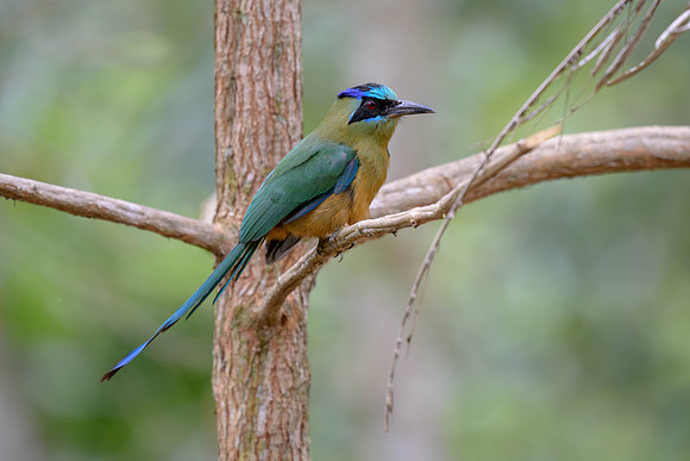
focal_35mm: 718
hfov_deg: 2.9
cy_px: 196
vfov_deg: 1.9
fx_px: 13759
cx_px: 416
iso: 1600
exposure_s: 1/160
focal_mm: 560
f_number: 4.5
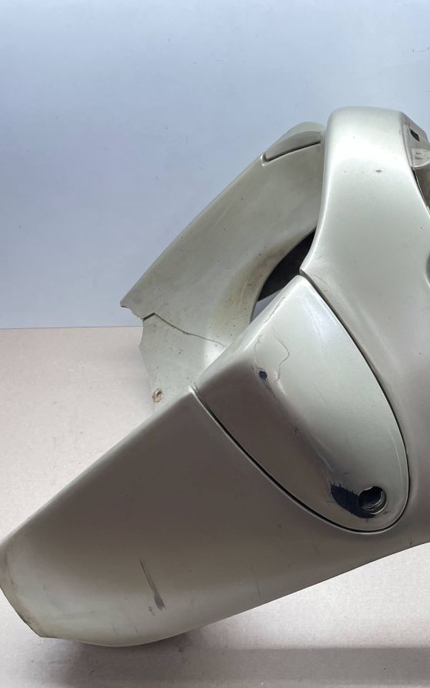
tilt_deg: -36.4
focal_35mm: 37
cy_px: 342
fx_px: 694
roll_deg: +1.6
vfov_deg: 52.7
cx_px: 412
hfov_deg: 32.2
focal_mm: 4.2
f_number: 1.6
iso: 100
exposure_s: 1/100
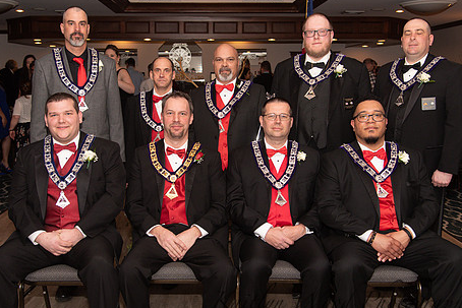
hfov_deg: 45.4
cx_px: 212
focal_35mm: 43
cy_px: 144
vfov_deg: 31.2
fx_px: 552
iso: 800
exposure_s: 1/200
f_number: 4
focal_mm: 32
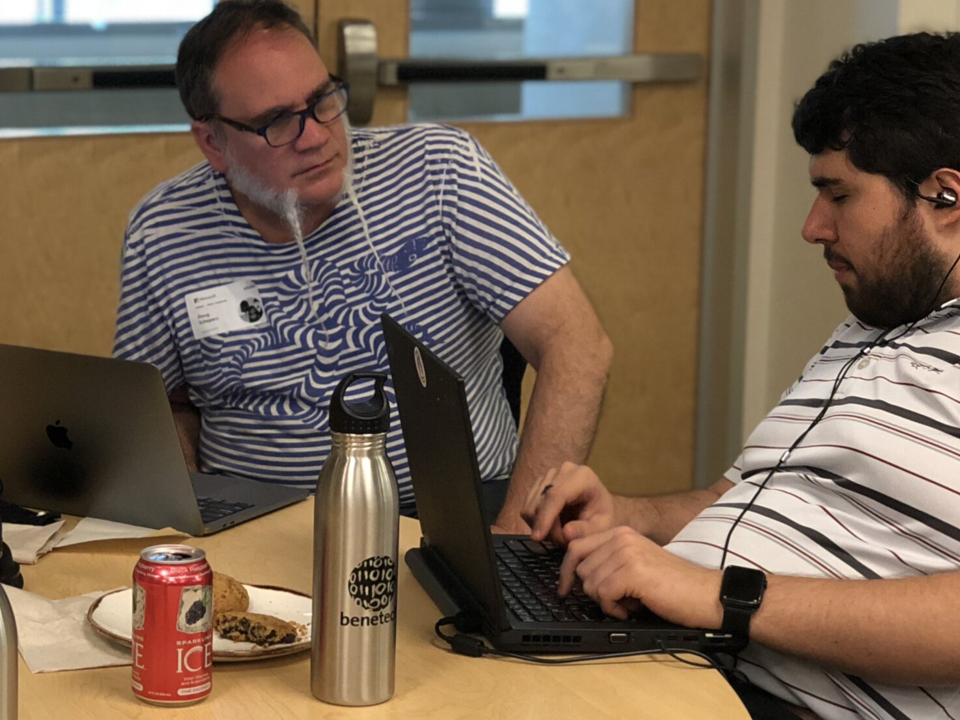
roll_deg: -0.2
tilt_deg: -9.1
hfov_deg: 21.6
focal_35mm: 90
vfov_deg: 16.4
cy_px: 321
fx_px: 2496
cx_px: 255
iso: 125
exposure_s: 1/24
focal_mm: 6
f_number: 2.4
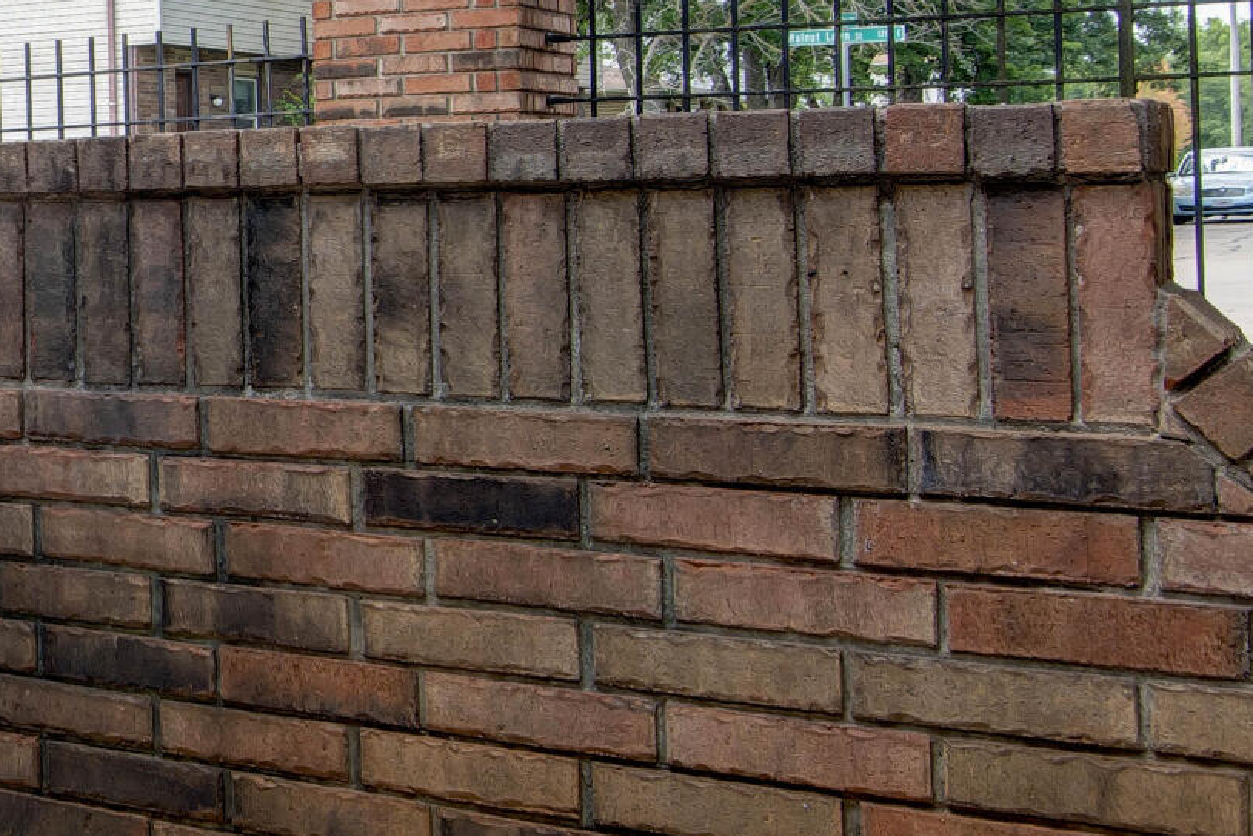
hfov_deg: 27.7
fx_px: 2054
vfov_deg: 22.7
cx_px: -409
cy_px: 157
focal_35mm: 59
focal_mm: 16
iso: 100
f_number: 6.7
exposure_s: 1/30
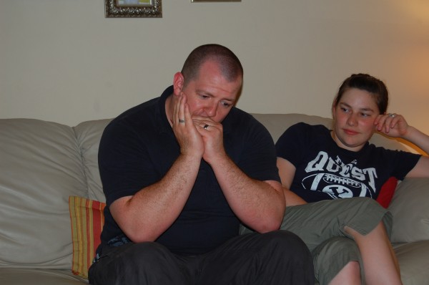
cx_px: 214
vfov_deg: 16.5
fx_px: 982
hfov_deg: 24.7
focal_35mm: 82
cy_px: 142
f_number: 5.6
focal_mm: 55
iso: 200
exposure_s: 1/60
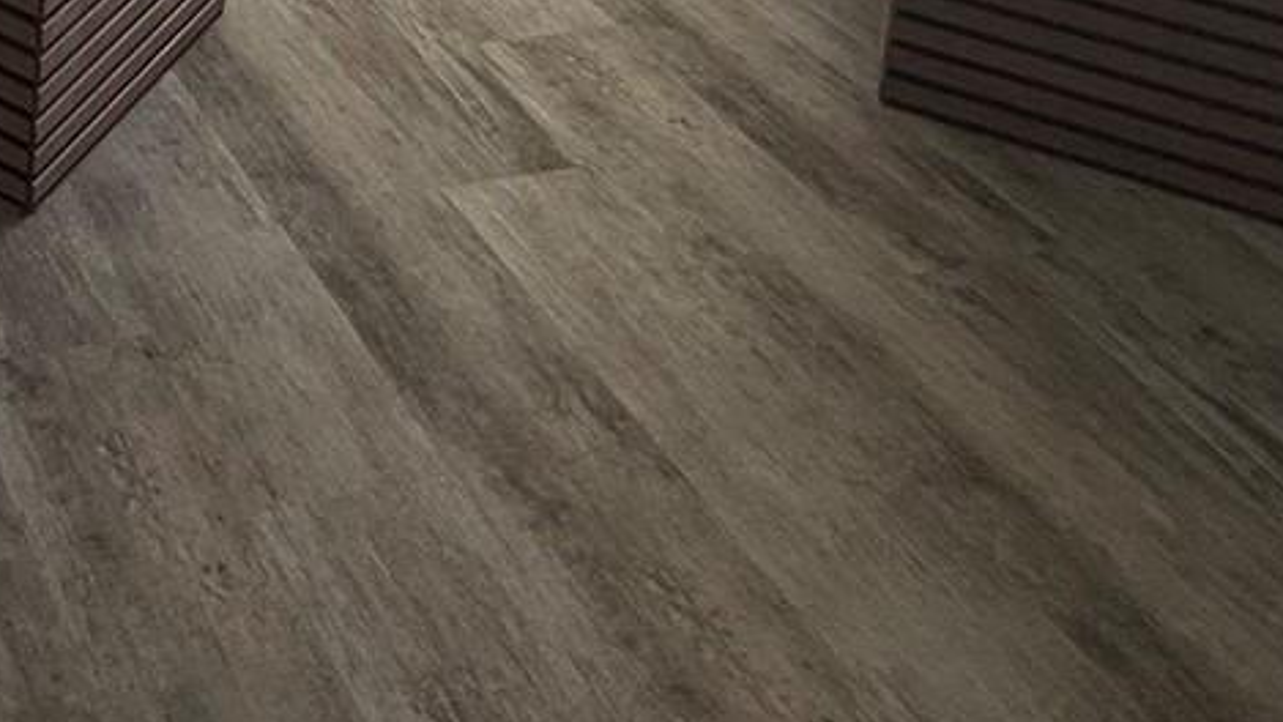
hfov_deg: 33.3
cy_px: -686
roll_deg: -1.5
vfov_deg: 17.3
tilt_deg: -12.6
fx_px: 1769
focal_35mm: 52
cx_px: -216
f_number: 2.2
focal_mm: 2.22
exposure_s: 1/99
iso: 64
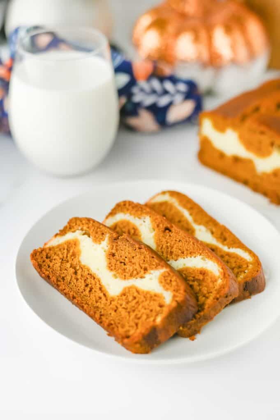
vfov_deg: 39.6
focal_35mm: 50
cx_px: 140
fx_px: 584
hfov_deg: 26.9
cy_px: 210
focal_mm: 50
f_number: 3.2
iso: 125
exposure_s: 1/200
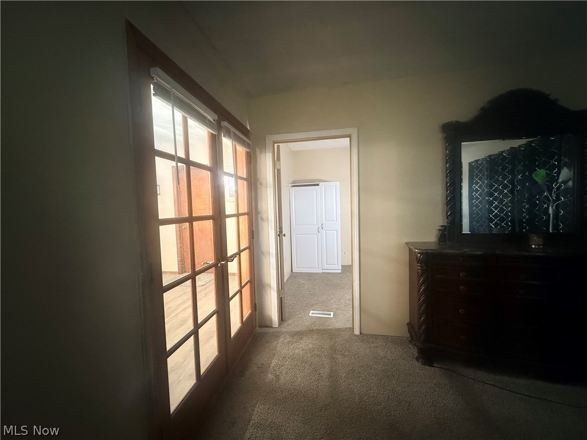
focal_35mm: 14
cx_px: 294
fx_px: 237
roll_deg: +1.4
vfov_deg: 85.7
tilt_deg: -3.9
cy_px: 220
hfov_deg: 102.1
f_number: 2.2
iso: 800
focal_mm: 2.22
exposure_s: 1/60
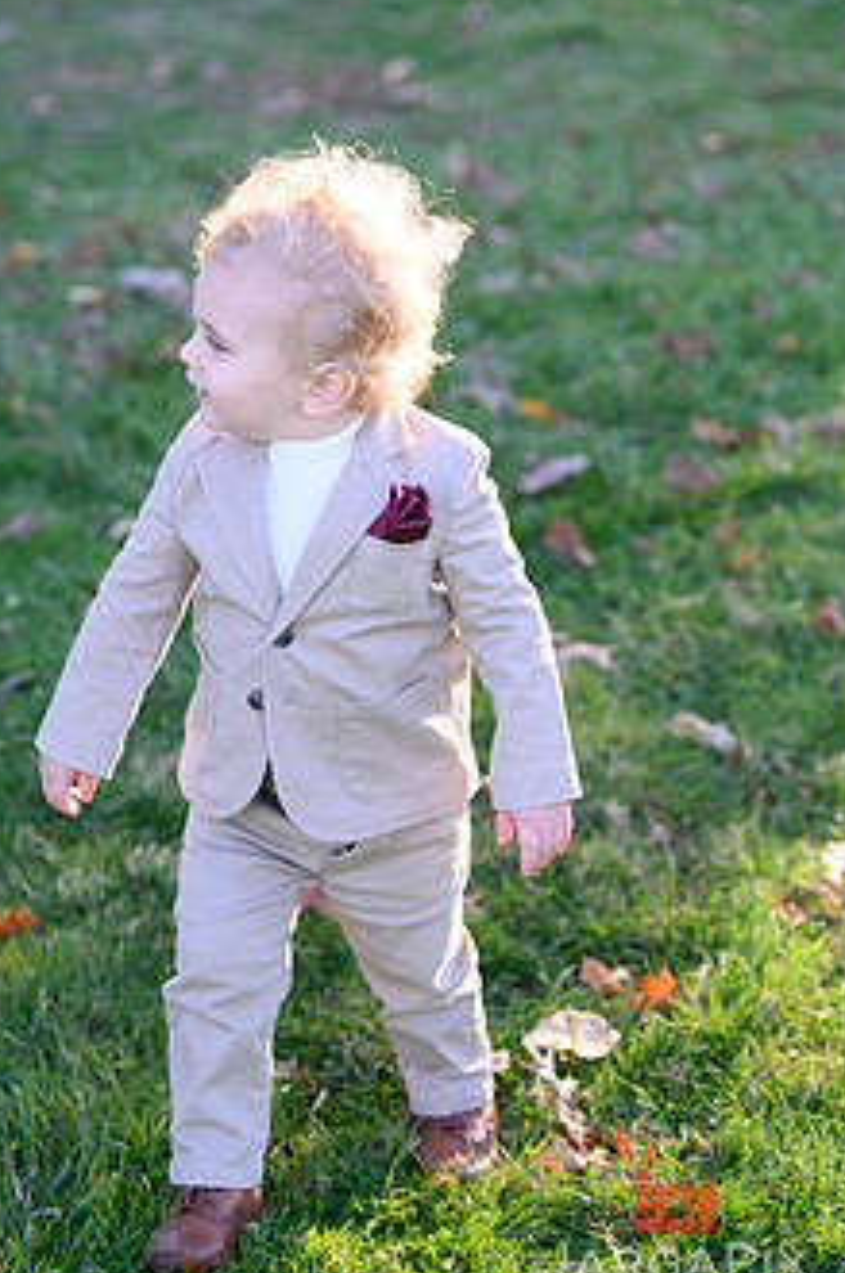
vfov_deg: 18.8
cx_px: 330
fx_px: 3850
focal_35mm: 109
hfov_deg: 12.5
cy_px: 498
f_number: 3.2
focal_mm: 80
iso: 1600
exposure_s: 1/2500
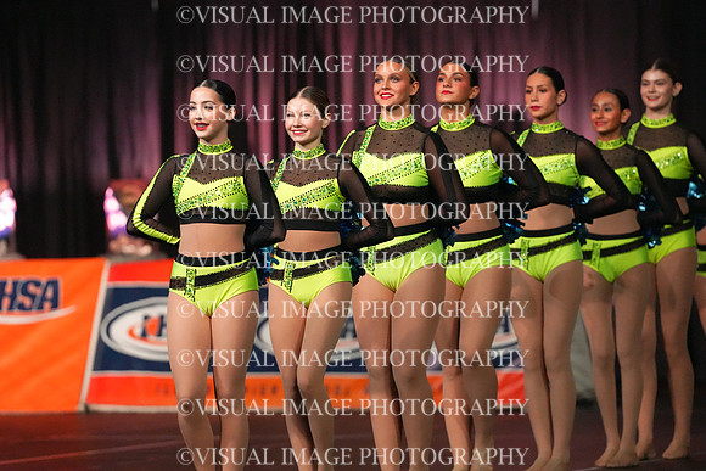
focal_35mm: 300
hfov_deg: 6.9
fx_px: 5884
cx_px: 353
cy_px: 236
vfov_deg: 4.6
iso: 16000
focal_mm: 300
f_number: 3.5
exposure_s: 1/1250
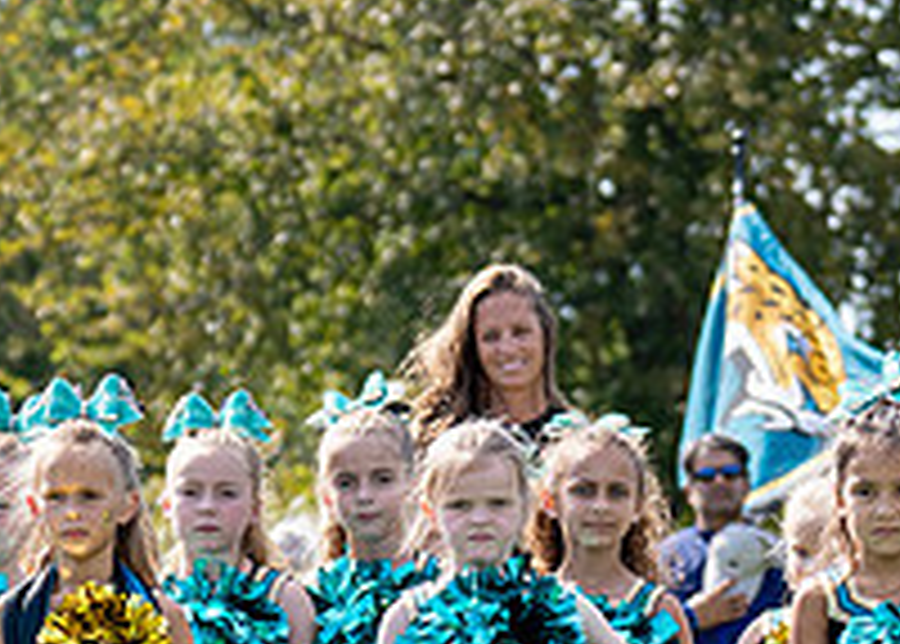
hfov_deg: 6.8
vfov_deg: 4.9
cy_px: 749
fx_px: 7569
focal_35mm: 296
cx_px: 375
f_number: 2.8
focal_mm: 70
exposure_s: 1/1600
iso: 160
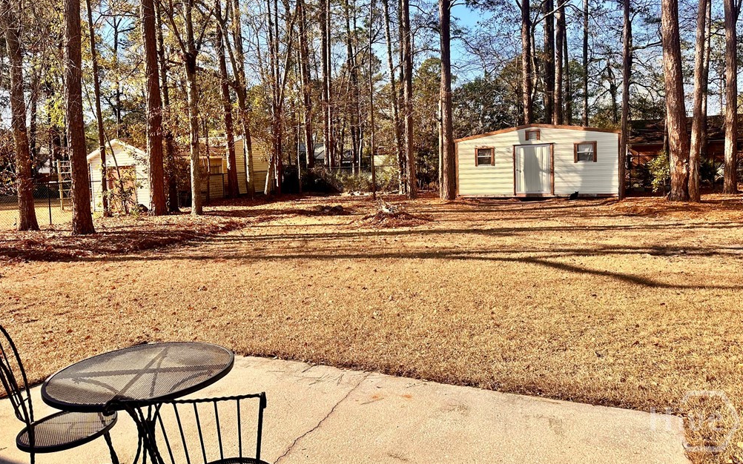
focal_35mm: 26
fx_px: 526
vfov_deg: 47.4
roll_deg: +2.0
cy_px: 193
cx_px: 372
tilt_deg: -4.6
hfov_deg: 70.4
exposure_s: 1/2110
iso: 80
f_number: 1.78
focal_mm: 6.86
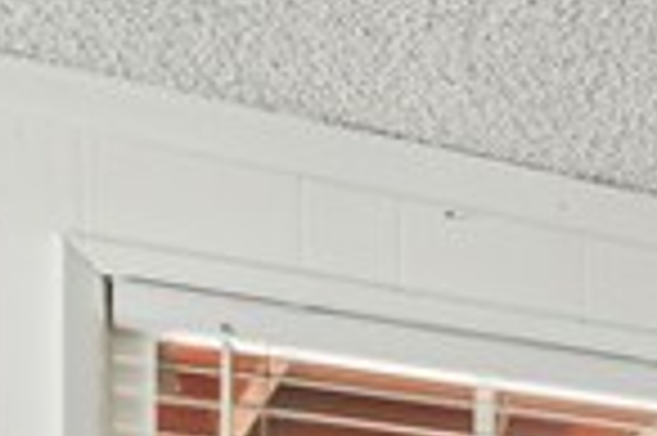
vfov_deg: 12.3
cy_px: 879
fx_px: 1786
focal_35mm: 98
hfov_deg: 12.8
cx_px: 1773
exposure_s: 1/4
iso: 500
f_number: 10
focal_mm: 14
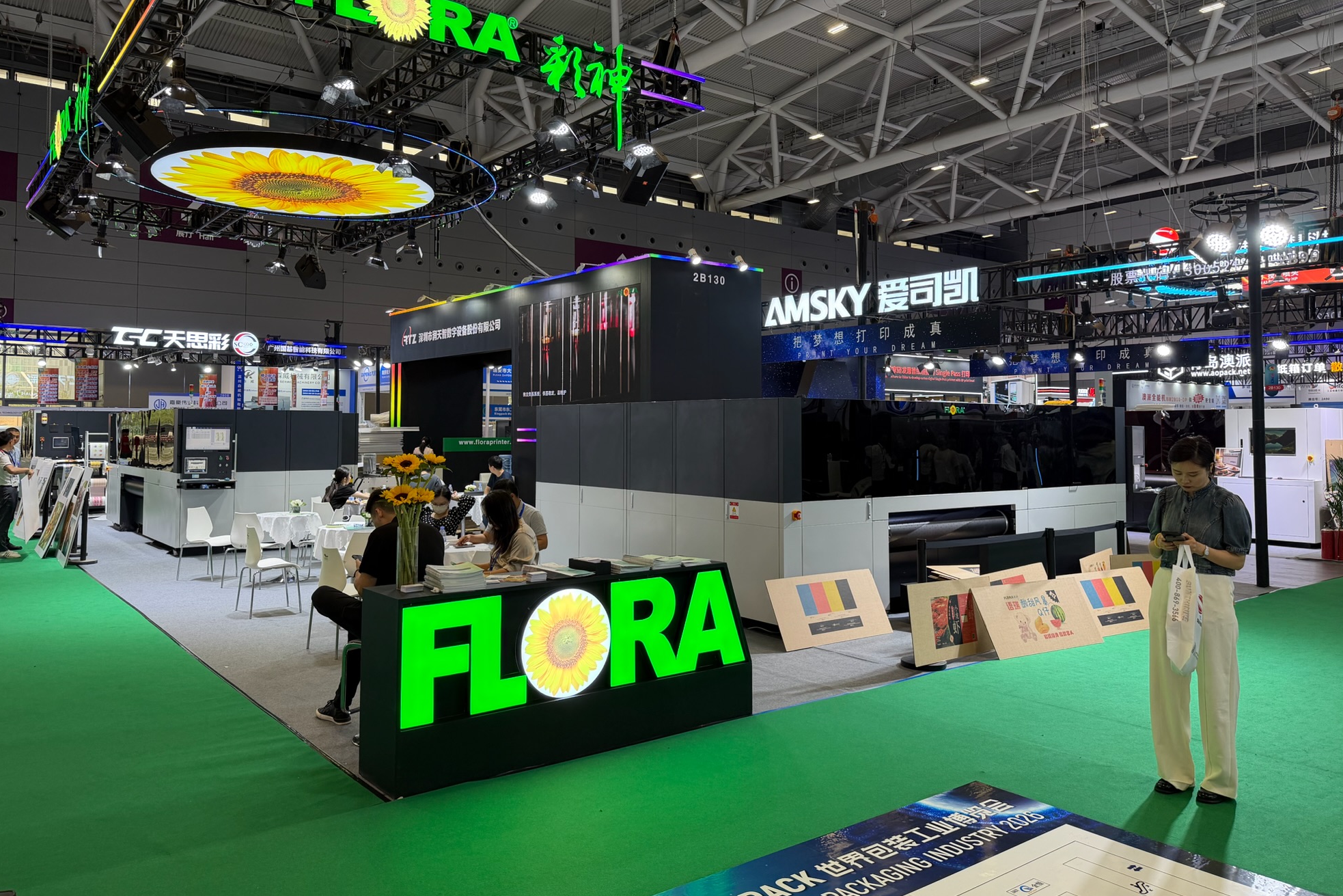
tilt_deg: +2.2
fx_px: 970
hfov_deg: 69.4
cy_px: 393
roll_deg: -0.7
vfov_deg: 49.4
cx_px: 653
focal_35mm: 26
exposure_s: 1/100
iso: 80
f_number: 1.78
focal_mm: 6.76
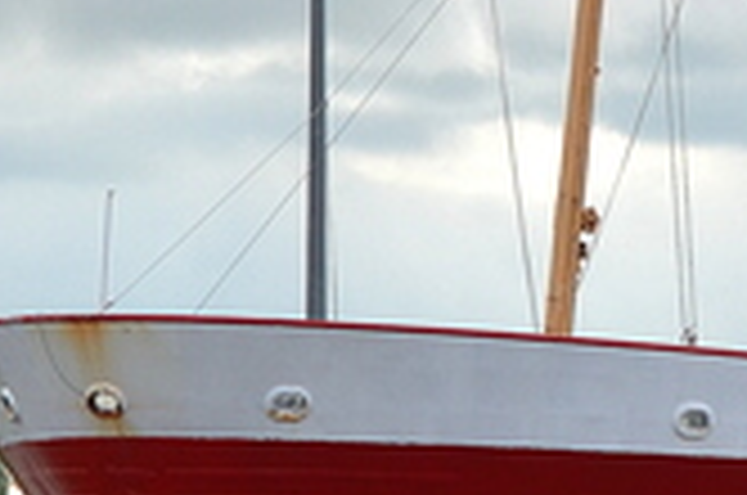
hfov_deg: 3.8
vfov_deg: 2.5
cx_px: 1606
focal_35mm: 542
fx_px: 11233
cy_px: 140
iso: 200
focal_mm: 75
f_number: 7.1
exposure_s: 1/800
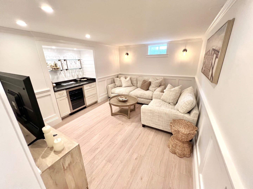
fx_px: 95
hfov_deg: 106.2
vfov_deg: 89.9
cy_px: 94
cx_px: 126
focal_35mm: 13
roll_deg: +1.4
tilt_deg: -19.8
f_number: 1.8
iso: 200
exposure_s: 1/120
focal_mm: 1.57
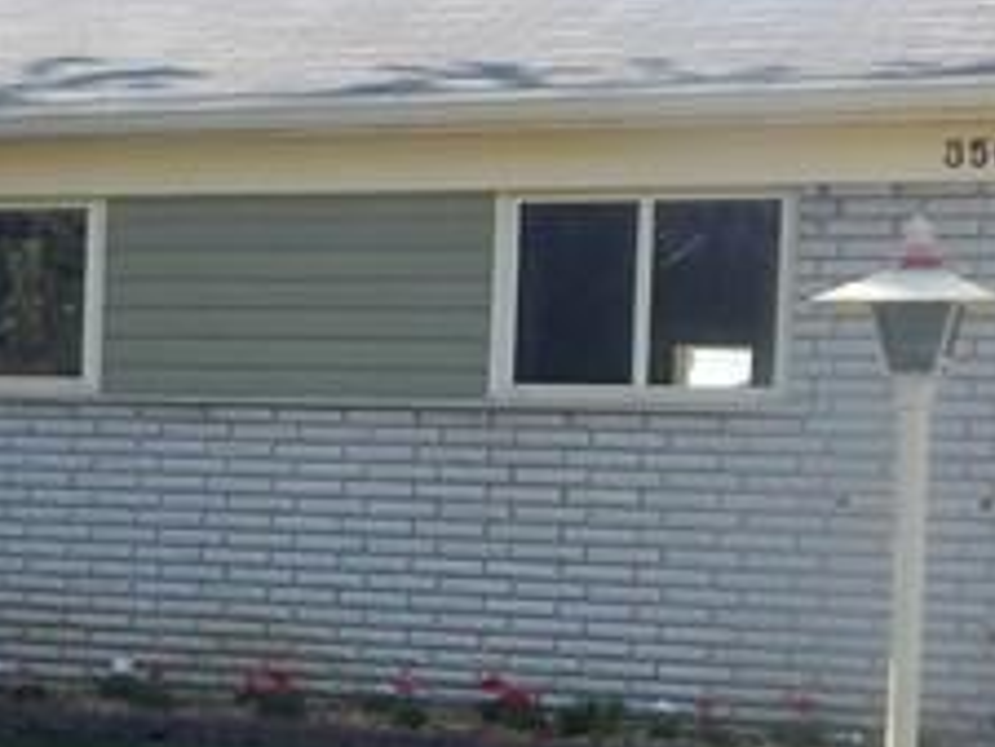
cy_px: 553
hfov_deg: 18.7
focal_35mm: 100
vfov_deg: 14.8
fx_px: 2876
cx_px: -155
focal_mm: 4
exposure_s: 1/500
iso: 125
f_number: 3
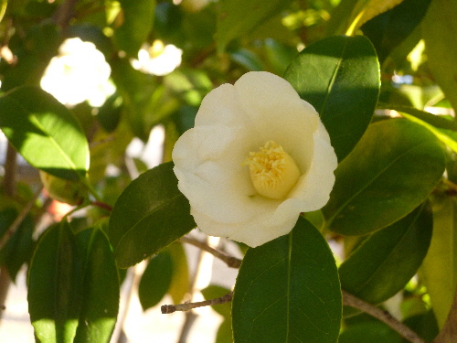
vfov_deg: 28.6
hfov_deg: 37.5
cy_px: 172
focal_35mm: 51
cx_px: 228
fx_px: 673
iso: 320
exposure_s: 1/80
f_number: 3.5
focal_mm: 9
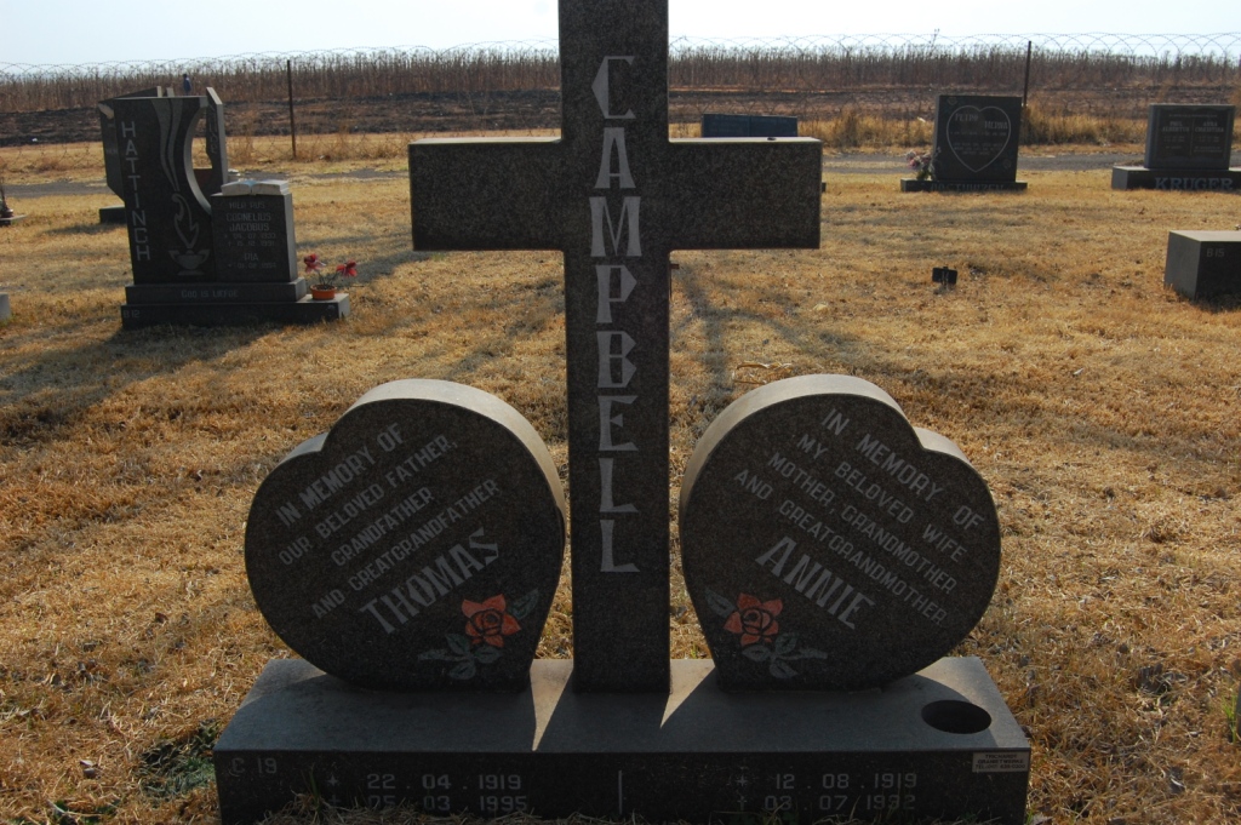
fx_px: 1240
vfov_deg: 36.8
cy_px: 412
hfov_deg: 53.2
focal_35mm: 36
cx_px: 620
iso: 400
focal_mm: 24
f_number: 7.1
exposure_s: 1/1000
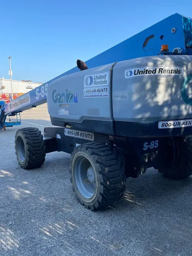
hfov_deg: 45.3
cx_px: 111
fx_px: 229
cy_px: 131
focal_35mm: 31
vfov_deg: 58.4
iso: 32
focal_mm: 4.2
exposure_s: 1/812
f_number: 1.6
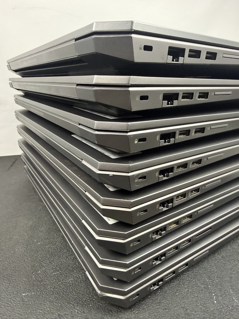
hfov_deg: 56.8
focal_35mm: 24
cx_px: 120
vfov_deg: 71.6
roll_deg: +1.5
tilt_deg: -17.9
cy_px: 160
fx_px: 221
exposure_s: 1/60
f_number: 2.2
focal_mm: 2.22
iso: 400
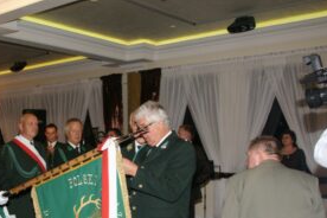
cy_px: 139
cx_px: 84
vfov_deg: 27.4
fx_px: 445
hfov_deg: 39.3
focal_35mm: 49
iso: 800
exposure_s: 1/60
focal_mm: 20
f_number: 5.6
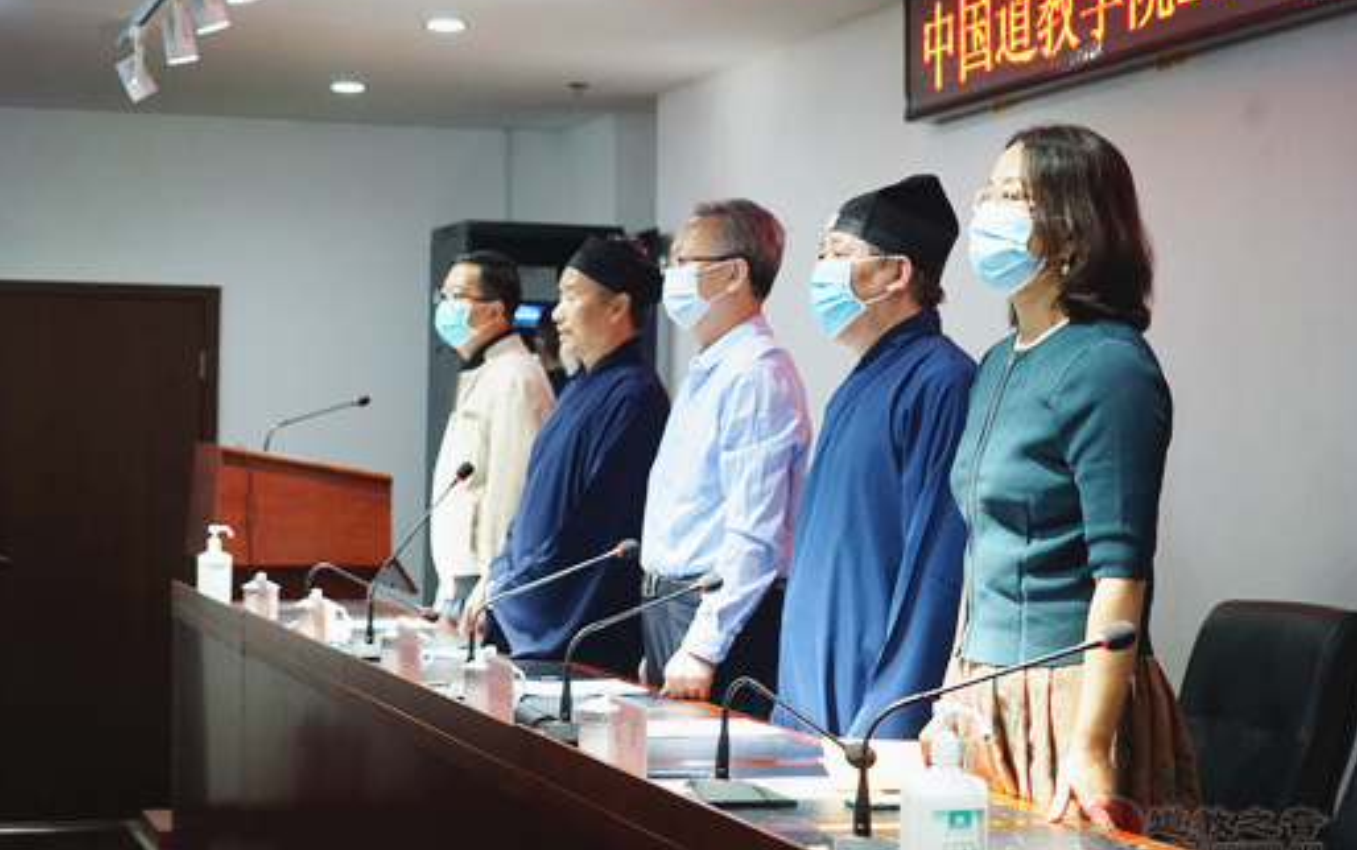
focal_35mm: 72
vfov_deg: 18.1
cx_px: 678
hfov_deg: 28.6
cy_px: 421
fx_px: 2664
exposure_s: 1/80
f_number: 5.6
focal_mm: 70
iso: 3200
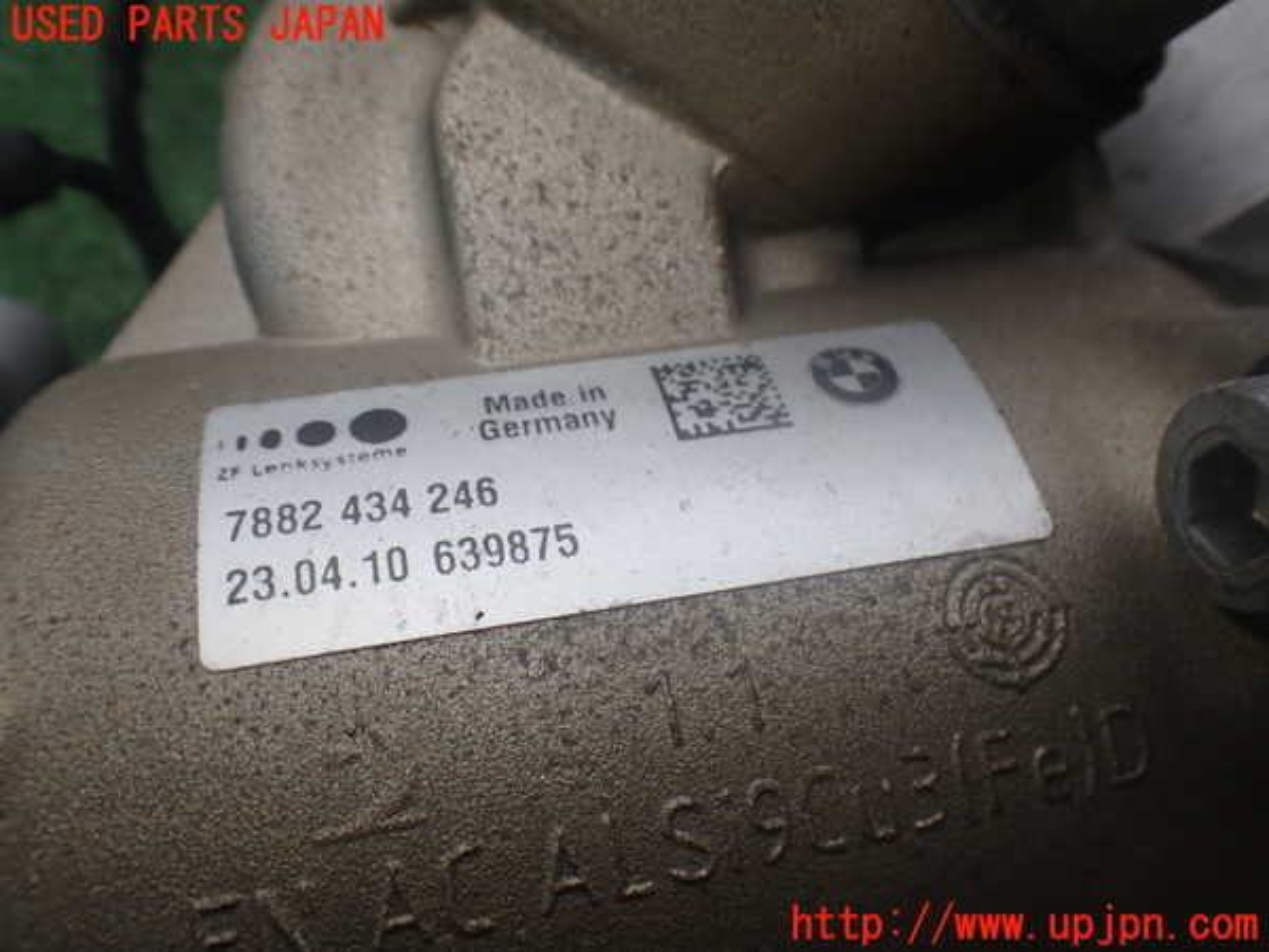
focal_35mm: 30
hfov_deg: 60.0
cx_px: 634
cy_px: 476
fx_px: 1100
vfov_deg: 46.8
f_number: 3.2
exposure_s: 1/320
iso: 100
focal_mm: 5.4
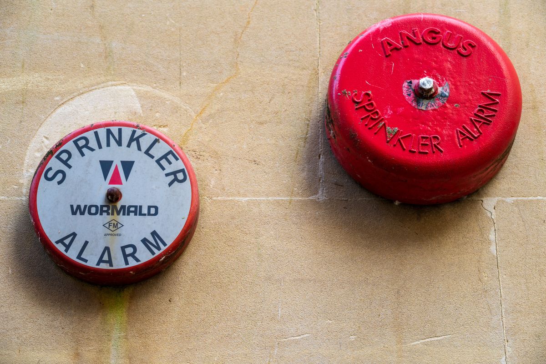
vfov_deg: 16.1
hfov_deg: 23.9
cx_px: 273
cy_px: 182
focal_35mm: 85
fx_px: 1289
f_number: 5.6
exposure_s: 1/100
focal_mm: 85
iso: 320
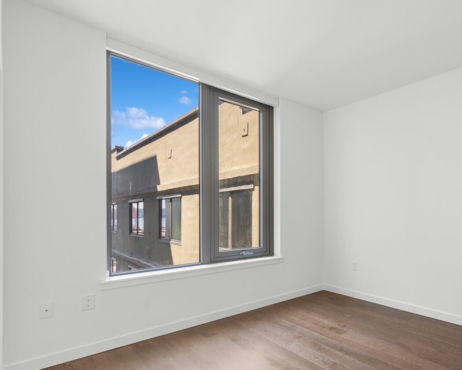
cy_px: 209
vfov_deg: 67.8
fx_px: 273
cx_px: 345
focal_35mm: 20
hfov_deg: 74.7
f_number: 8
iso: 200
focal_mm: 14
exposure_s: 1/8
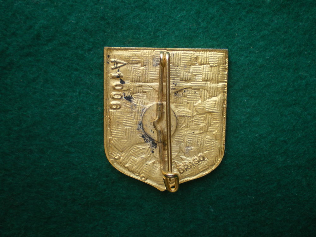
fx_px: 347
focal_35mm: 38
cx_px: 158
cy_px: 118
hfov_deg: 49.0
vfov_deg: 37.7
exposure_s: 1/50
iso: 80
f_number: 3.1
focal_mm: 6.3
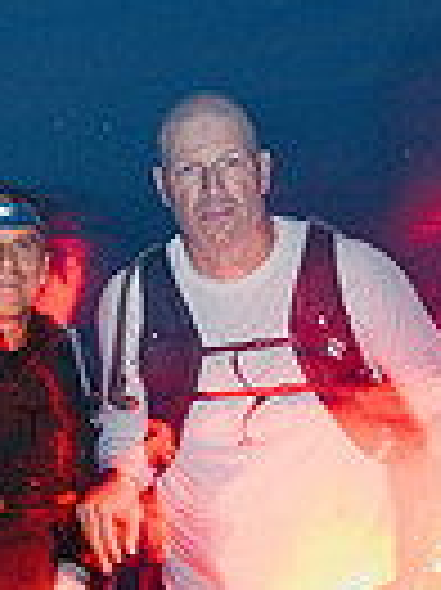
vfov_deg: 21.9
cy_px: 180
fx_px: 1514
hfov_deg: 16.0
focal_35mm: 89
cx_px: -68
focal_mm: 27
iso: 4000
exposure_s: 6
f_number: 2.8
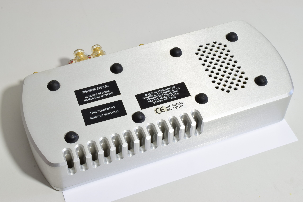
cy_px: 101
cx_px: 152
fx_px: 505
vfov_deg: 22.6
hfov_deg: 33.4
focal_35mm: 60
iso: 100
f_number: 25
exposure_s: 2
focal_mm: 40
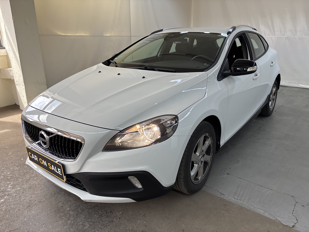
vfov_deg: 53.1
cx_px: 154
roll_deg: +2.0
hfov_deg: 67.3
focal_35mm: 26
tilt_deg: -18.0
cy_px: 116
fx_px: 232
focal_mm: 5.96
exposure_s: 1/110
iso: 64
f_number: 1.6
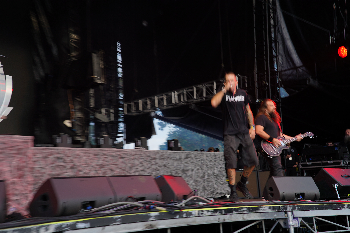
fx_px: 496
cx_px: 175
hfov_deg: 38.9
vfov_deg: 26.5
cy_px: 116
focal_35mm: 51
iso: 100
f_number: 4.5
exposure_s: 1/40
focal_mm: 51
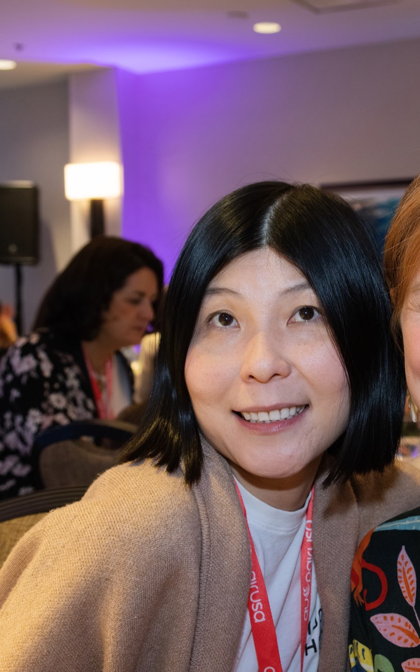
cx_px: 334
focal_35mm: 56
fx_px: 1025
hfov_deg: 22.8
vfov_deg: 36.3
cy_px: 333
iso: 800
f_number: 4
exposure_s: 1/18
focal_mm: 24.3
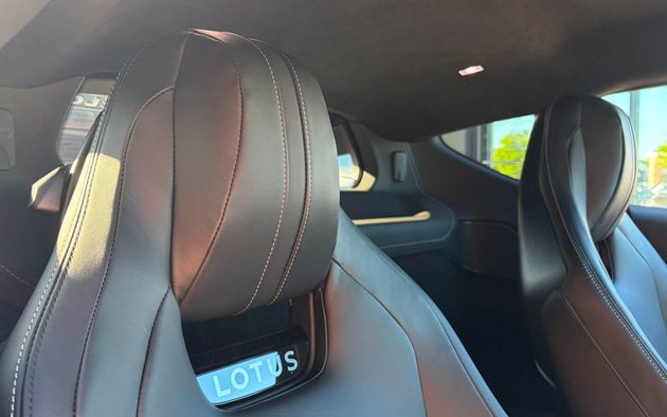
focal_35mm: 28
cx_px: 338
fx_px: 509
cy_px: 226
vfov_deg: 44.5
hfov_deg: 66.5
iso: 125
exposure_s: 1/92
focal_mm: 5.96
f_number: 1.6
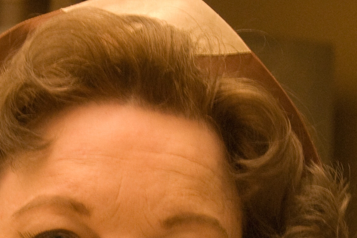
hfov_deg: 7.5
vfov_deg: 5.0
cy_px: 349
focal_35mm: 275
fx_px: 2723
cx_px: 111
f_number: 4.8
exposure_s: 1/10
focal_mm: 55
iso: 800
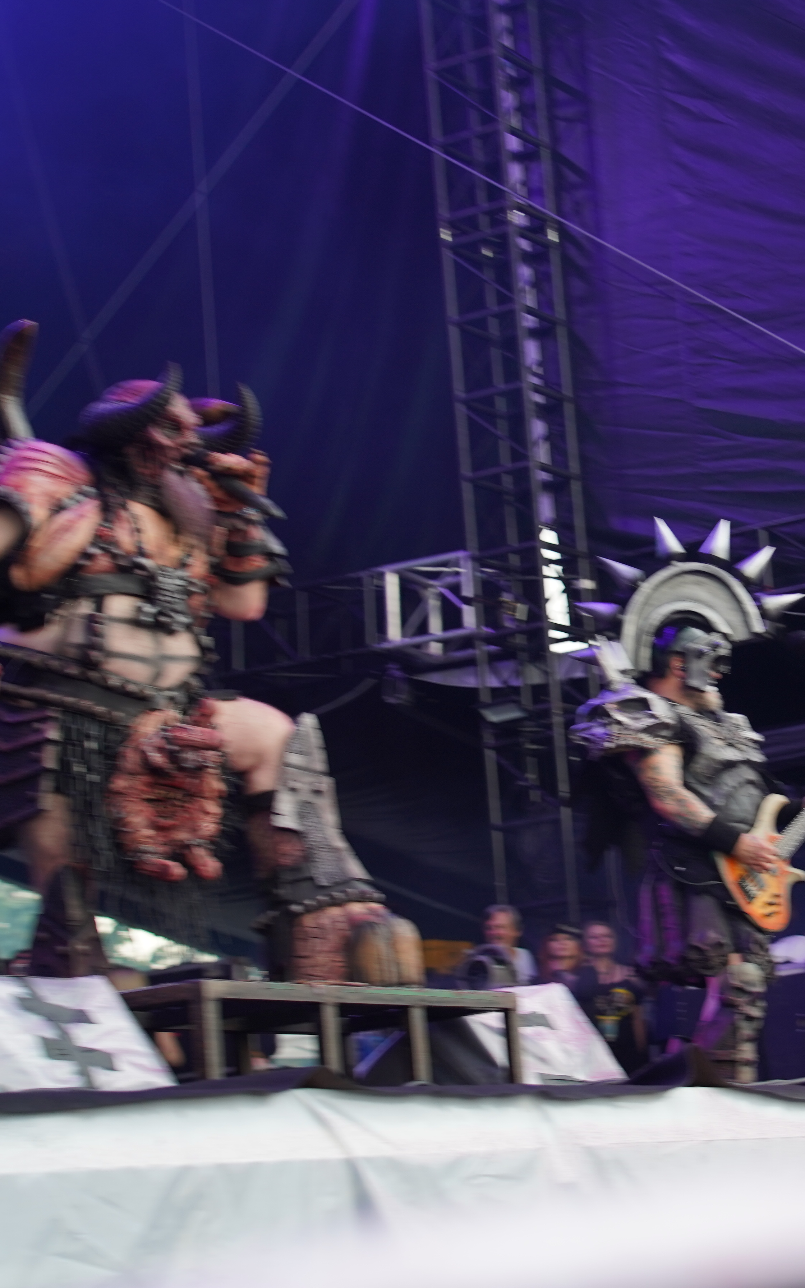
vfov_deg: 23.8
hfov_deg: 14.8
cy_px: 687
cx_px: 766
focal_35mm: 87
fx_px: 3055
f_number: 4
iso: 250
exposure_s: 1/125
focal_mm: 51
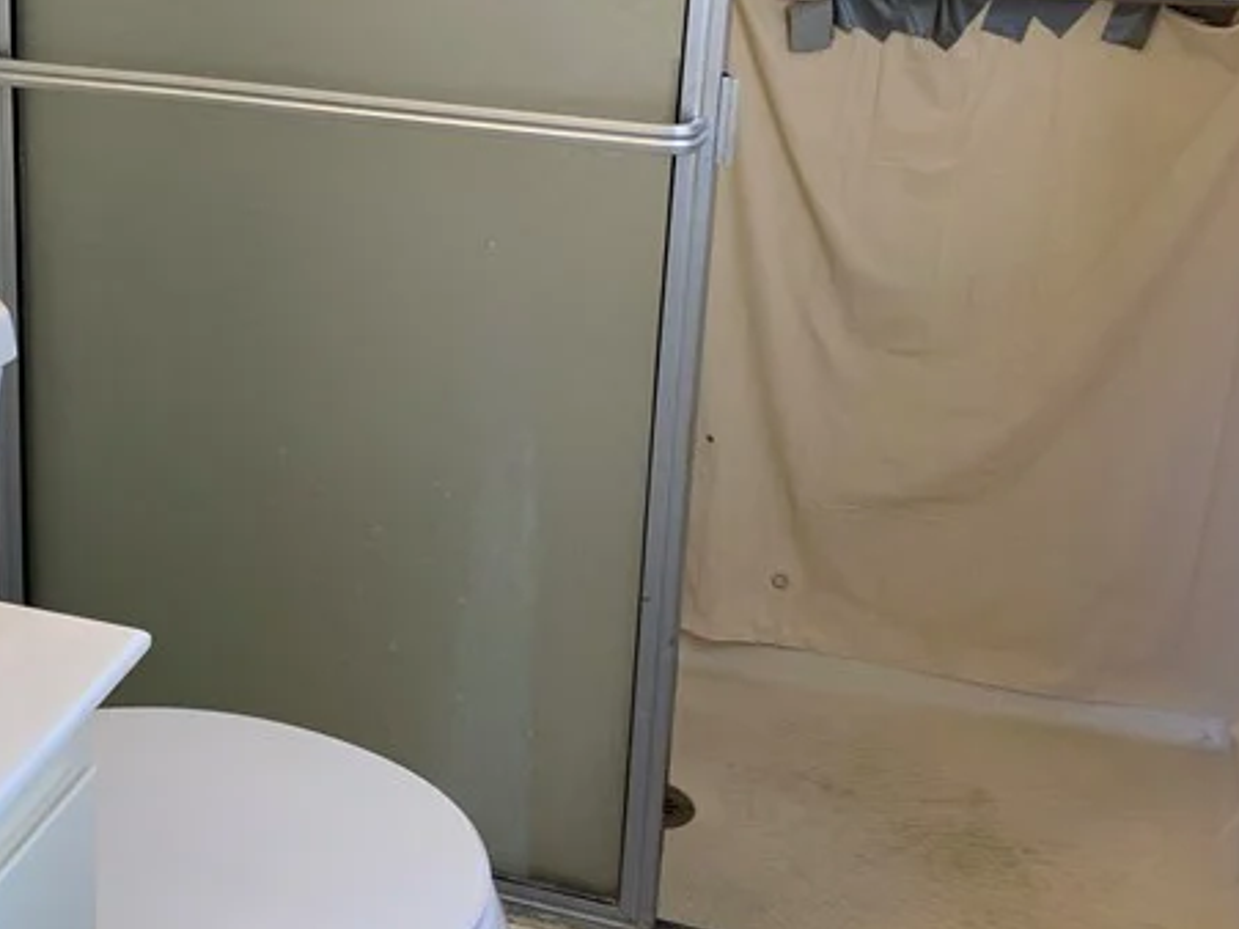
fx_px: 2111
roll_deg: -1.1
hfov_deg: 31.4
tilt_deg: -18.6
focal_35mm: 59
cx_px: 168
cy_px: 280
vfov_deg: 24.6
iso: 64
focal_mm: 4.25
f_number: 1.8
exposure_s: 1/60
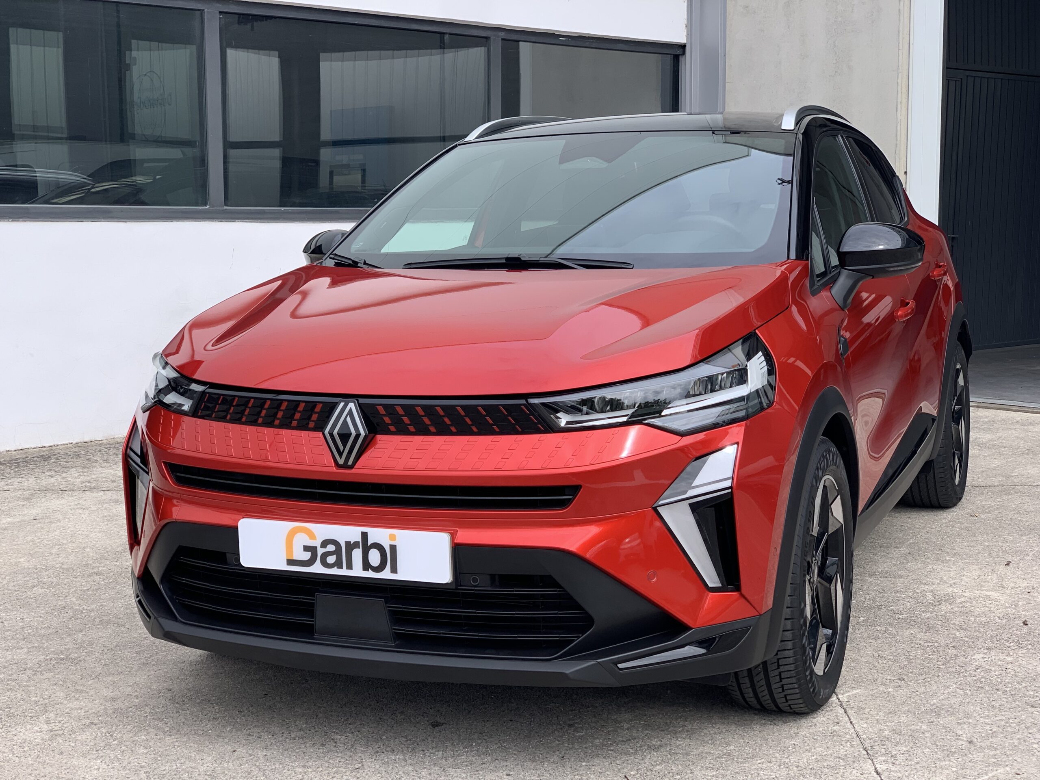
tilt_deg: -4.7
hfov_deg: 36.8
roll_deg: -0.2
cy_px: 390
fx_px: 1562
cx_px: 520
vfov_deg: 28.0
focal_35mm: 52
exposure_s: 1/516
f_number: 2.4
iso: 16
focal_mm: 6
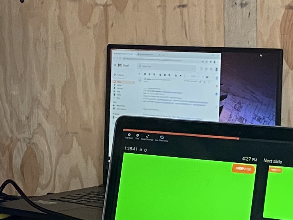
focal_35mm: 142
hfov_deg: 13.9
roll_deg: +0.5
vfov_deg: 10.4
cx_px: 151
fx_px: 1202
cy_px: 147
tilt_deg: -8.9
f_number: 1.8
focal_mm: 4.25
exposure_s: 1/60
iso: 250
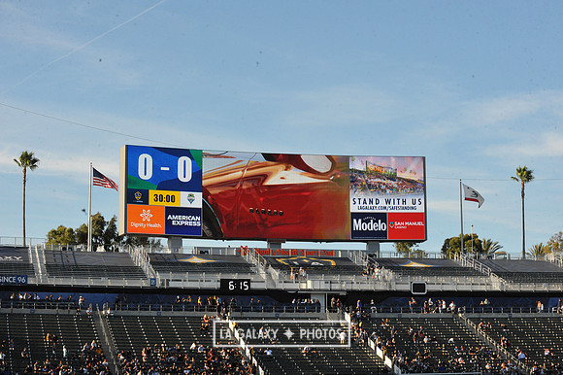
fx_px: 1250
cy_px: 188
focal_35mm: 80
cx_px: 282
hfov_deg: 25.4
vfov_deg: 17.0
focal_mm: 80
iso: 1600
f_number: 14
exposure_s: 1/800
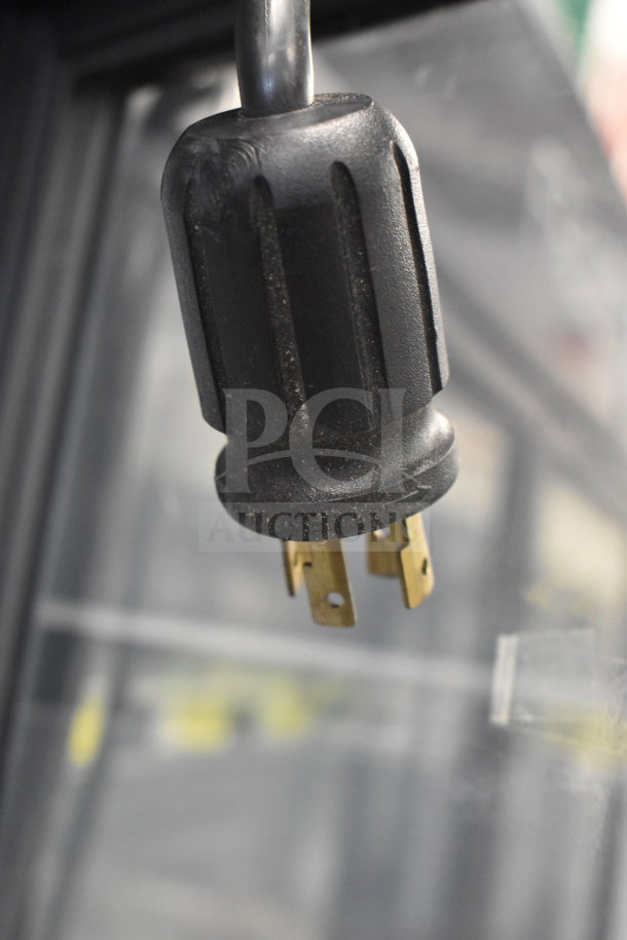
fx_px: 1371
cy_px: 470
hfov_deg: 25.8
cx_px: 314
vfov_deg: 37.9
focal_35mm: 52
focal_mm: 35
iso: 4500
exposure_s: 1/60
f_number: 4.5
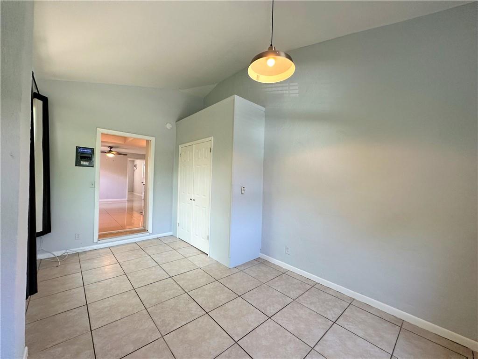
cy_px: 180
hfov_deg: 102.1
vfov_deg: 85.7
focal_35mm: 14
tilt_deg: -0.4
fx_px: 193
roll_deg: -2.4
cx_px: 239
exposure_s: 1/120
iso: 160
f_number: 2.2
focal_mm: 2.22
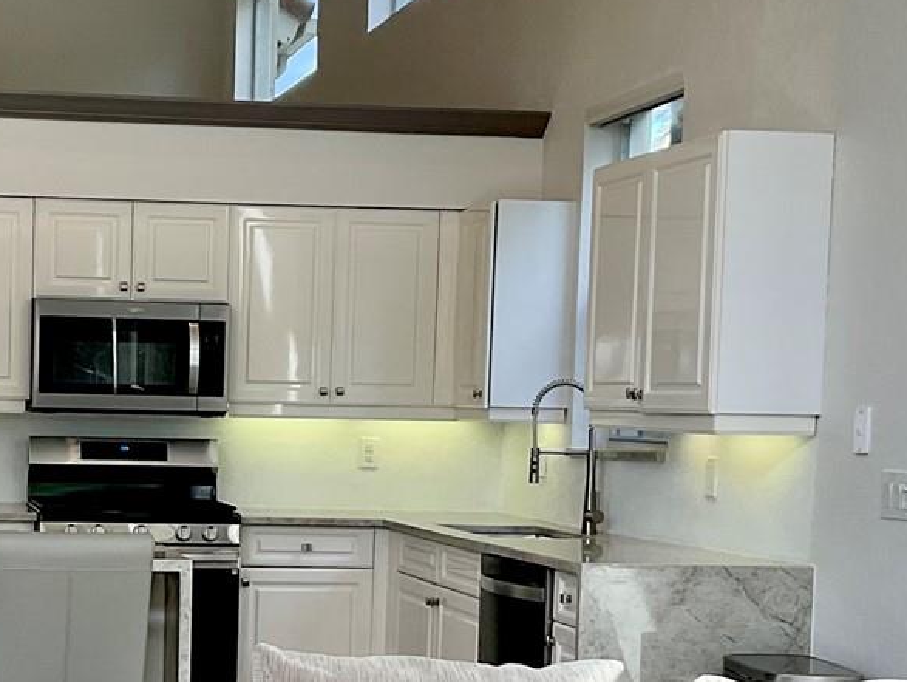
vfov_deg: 18.5
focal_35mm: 79
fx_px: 2071
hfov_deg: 24.2
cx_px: 151
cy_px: 535
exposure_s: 1/120
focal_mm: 3
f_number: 1.8
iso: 32
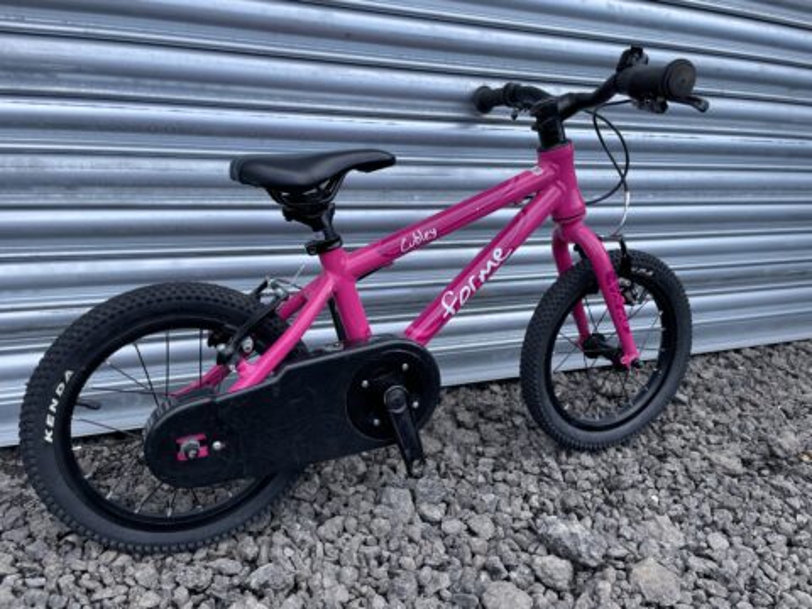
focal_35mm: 26
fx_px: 610
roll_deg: -3.4
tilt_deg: -19.0
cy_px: 304
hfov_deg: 67.3
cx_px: 406
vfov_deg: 53.1
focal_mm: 4.2
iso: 32
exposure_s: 1/678
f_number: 1.6
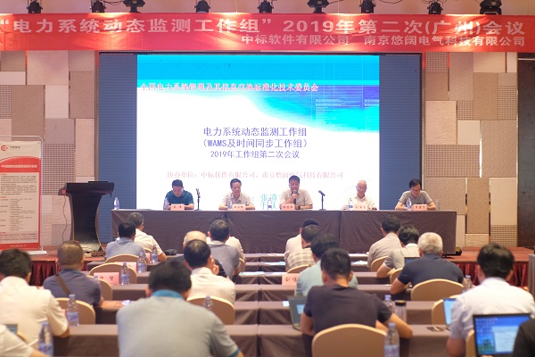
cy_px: 178
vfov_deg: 18.2
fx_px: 1114
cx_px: 268
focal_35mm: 75
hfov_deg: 27.0
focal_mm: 50
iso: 1600
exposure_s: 1/160
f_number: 2.8
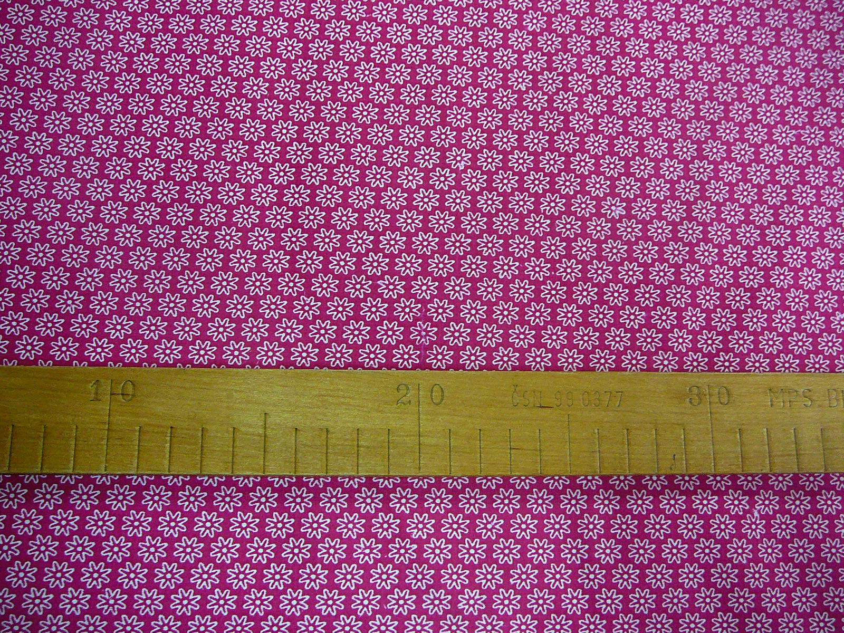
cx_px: 422
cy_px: 316
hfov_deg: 52.6
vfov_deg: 40.7
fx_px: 853
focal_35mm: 35
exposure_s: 1/13
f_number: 2.8
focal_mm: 5.2
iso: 200
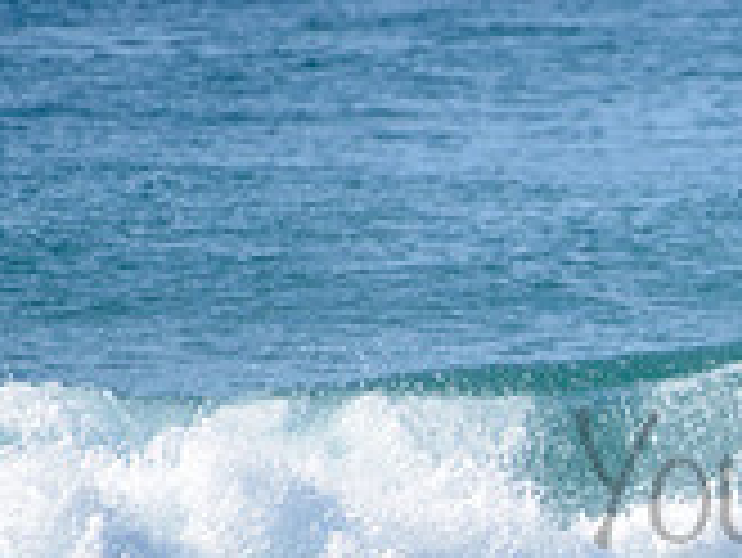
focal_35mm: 1691
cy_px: 439
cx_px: 1039
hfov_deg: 1.2
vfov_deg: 0.9
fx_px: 36273
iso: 220
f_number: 5.6
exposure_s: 1/2500
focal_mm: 500
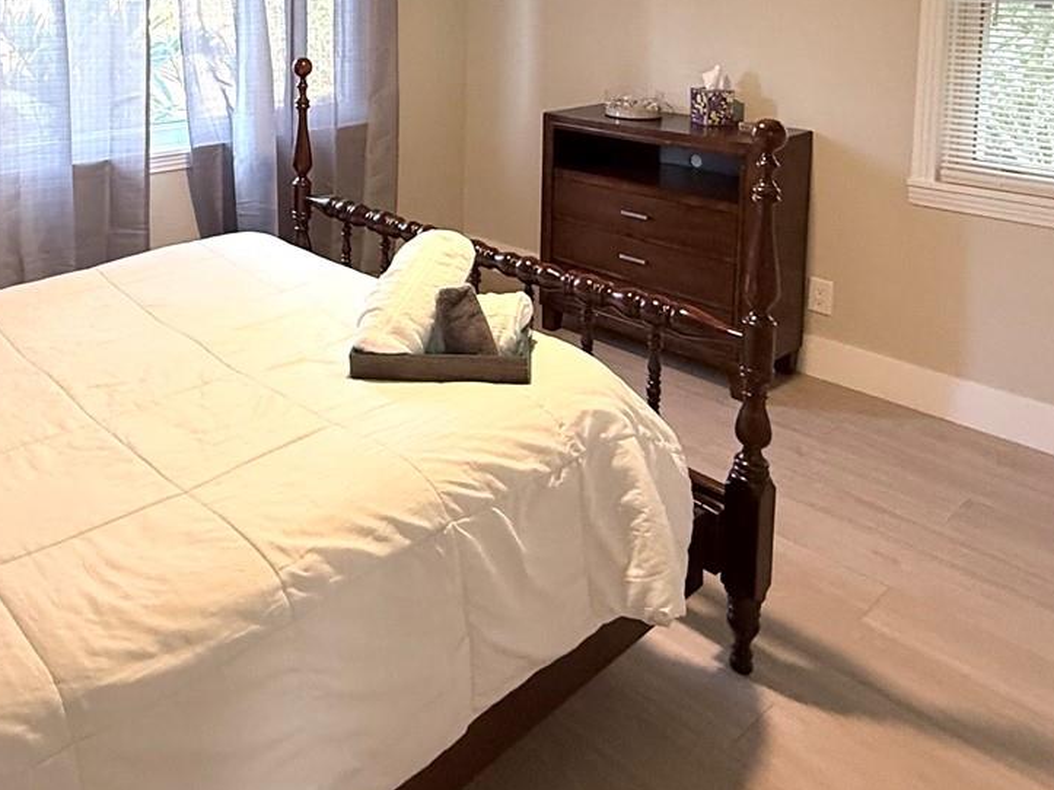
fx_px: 944
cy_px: 48
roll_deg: -0.2
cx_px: 306
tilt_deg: -5.1
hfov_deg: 56.4
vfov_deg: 41.1
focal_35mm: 31
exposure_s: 1/60
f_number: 2.2
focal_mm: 2.22
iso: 250
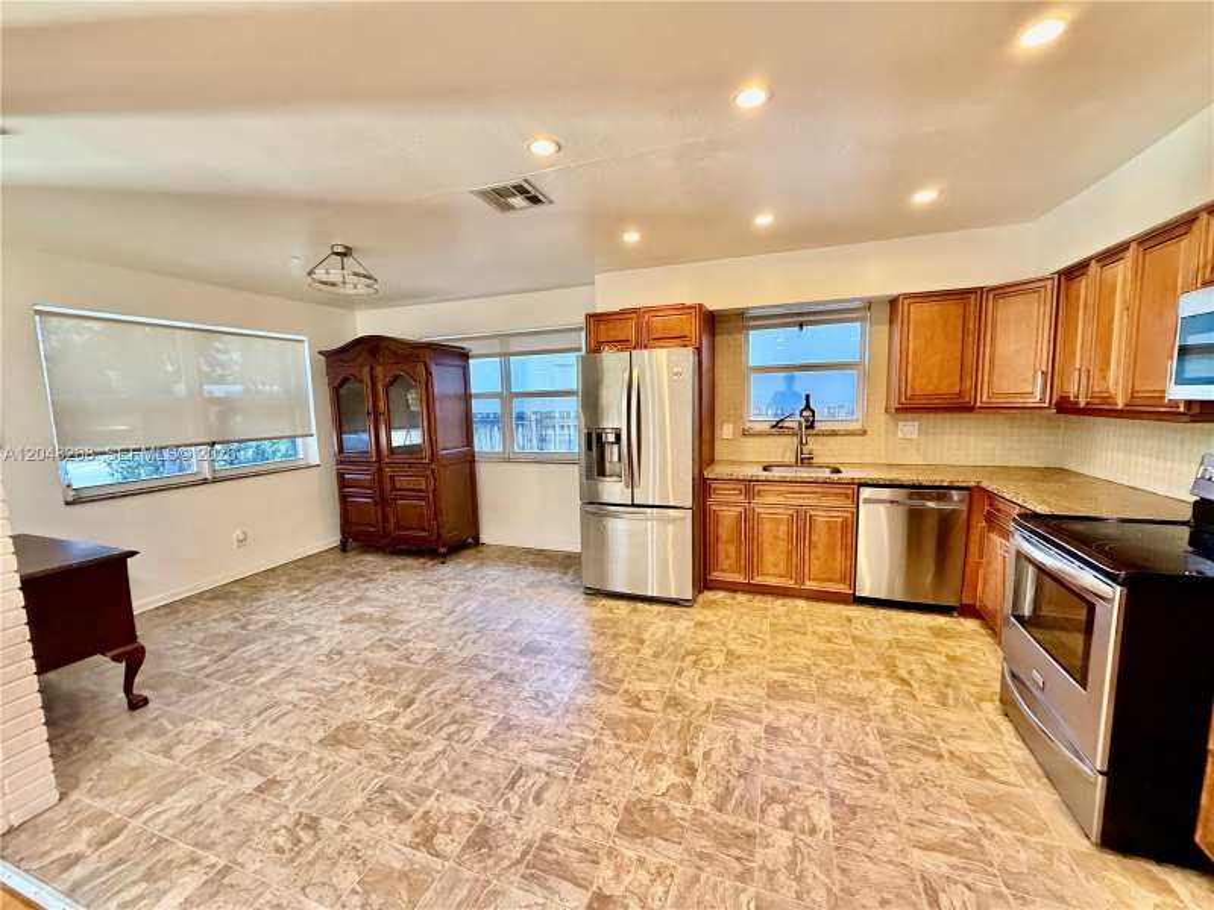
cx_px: 607
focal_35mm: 14
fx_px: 491
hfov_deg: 102.1
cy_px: 455
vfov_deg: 85.7
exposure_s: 1/60
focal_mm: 2.22
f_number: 2.2
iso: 800
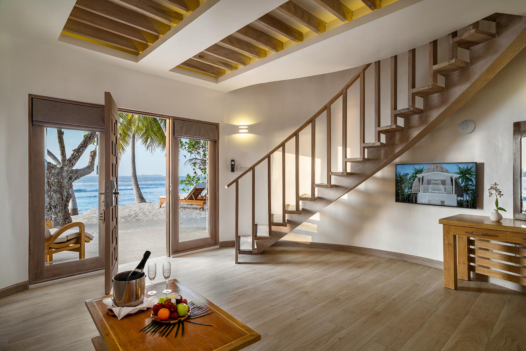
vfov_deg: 64.6
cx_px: 263
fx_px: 278
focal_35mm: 19
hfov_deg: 86.9
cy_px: 176
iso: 125
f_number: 8
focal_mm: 19
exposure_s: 1/80
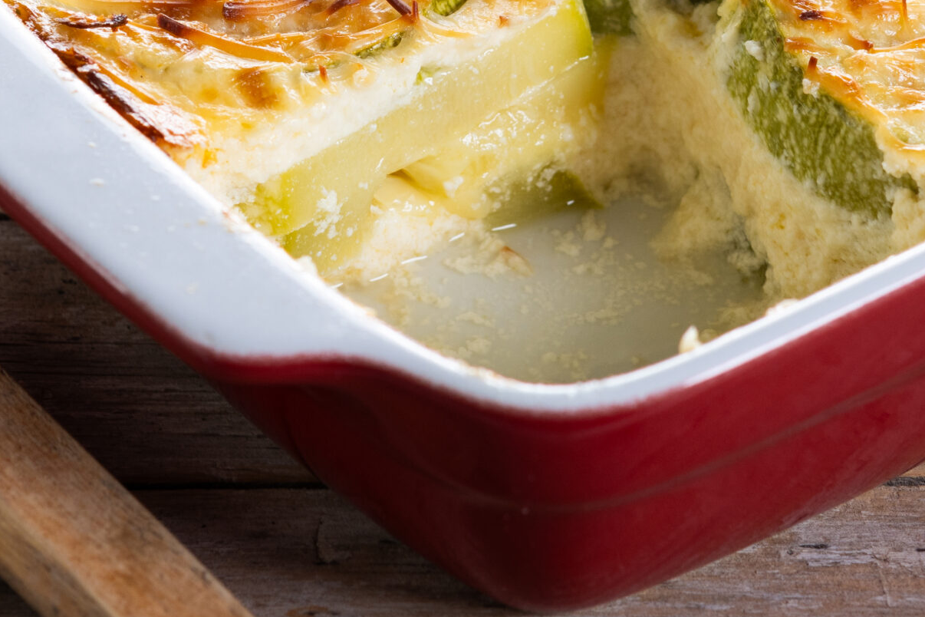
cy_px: 12
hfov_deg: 10.8
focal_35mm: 191
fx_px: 4907
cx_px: 478
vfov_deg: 7.2
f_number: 5.6
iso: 100
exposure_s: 1/125
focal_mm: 60
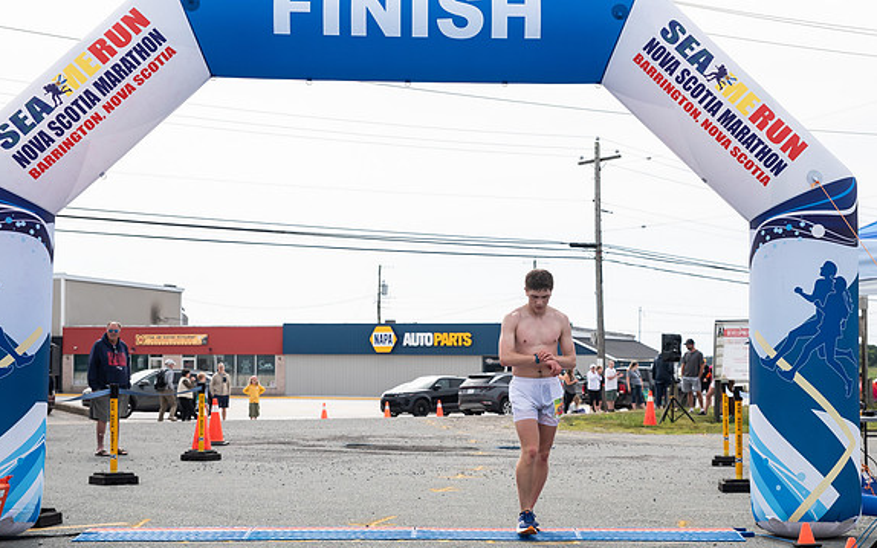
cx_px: 509
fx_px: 1578
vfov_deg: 19.7
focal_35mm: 66
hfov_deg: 31.0
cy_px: 340
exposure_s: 1/3200
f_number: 4
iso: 800
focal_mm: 52
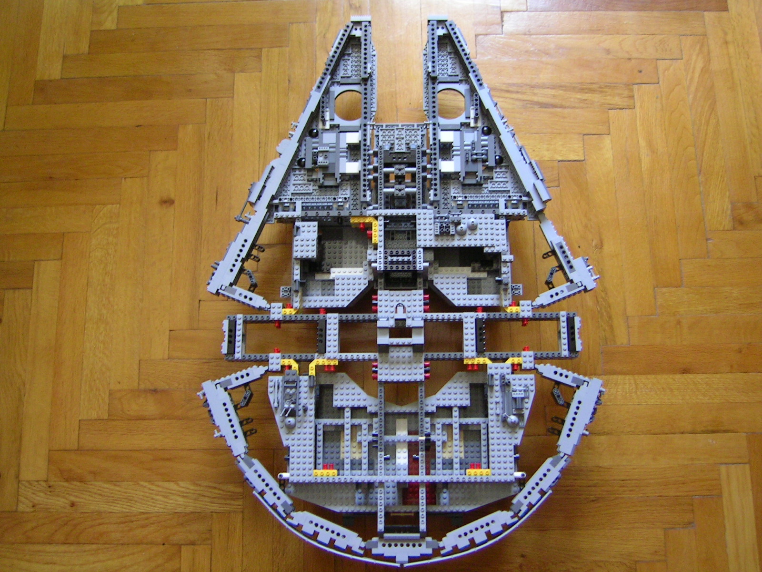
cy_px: 286
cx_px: 381
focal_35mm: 36
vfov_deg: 39.7
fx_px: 792
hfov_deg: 51.4
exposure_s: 1/7.5
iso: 100
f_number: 2.8
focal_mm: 5.6
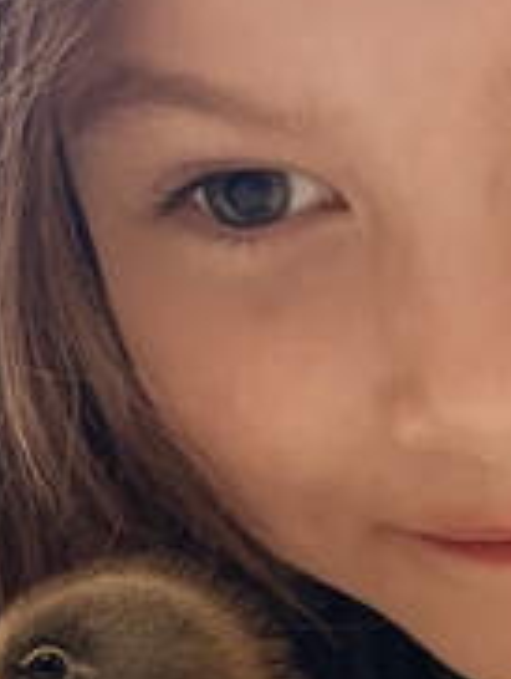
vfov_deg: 13.4
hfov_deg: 10.2
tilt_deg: +1.4
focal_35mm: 146
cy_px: 604
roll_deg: -1.0
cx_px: 392
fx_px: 2867
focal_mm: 5.96
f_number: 1.6
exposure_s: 1/60
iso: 160
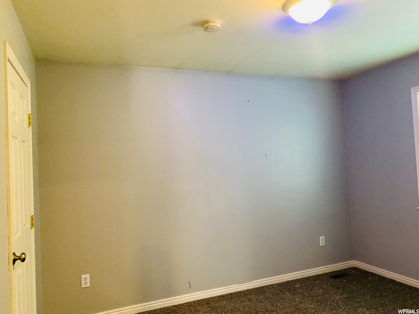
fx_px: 315
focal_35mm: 26
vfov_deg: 53.1
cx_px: 210
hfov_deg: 67.3
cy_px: 157
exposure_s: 1/40
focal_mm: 4.25
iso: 400
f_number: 1.8
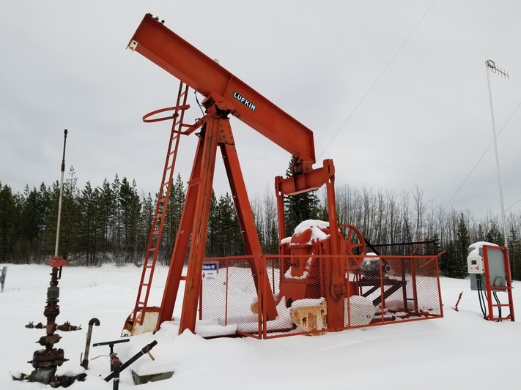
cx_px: 260
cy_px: 195
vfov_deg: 53.0
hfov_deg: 67.3
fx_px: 391
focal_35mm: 26
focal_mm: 4.25
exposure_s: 1/258
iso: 50
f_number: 1.7
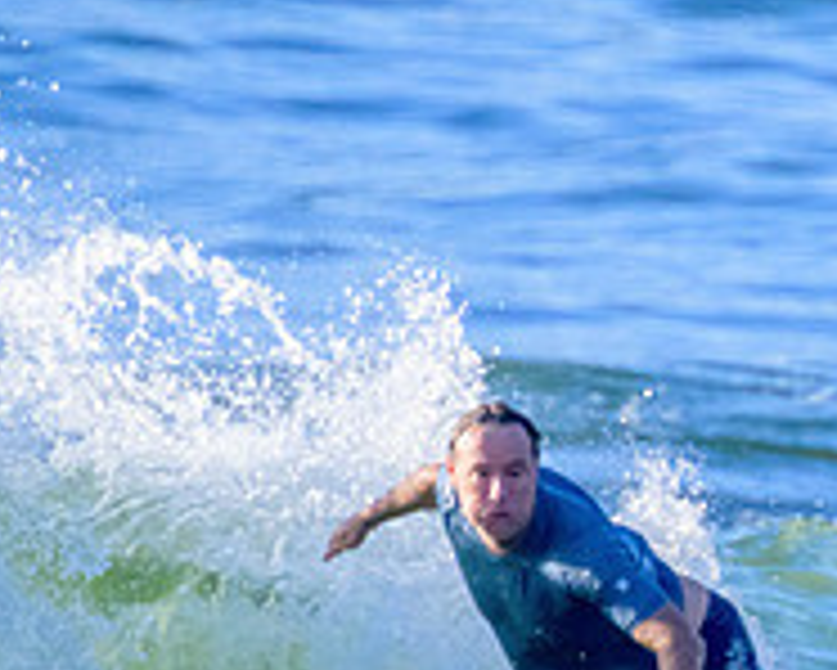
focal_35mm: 3217
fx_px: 79733
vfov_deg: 0.5
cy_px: 561
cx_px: 1455
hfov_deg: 0.6
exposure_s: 1/2000
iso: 2000
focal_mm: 800
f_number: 11
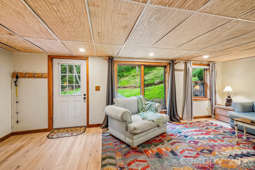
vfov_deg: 77.3
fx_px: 106
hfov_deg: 100.4
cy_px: 85
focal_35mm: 15
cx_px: 128
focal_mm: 10
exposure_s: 1/8
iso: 400
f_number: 8
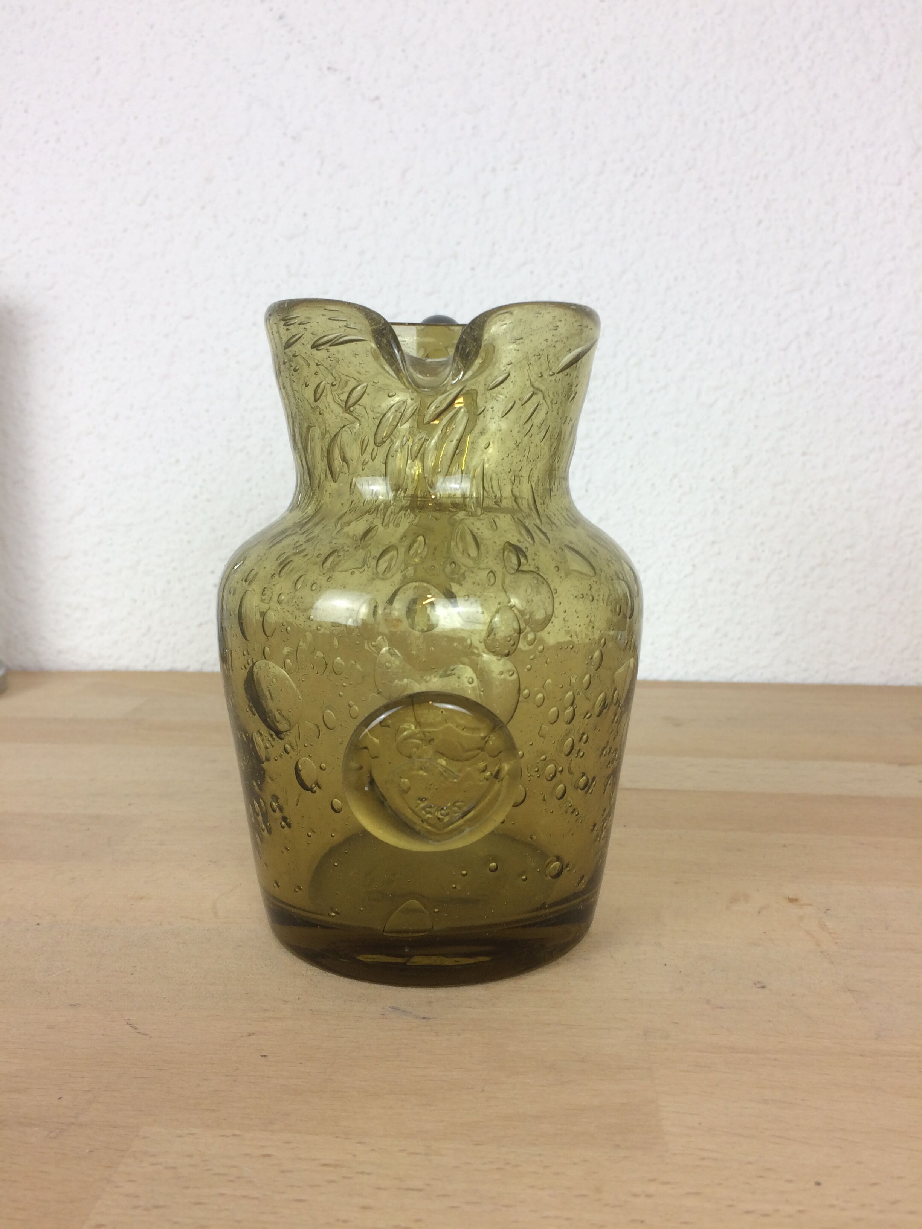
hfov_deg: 48.2
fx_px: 1030
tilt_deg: -8.8
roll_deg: +0.6
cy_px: 614
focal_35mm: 29
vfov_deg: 61.7
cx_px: 461
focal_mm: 4.15
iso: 32
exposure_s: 1/50
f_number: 2.2
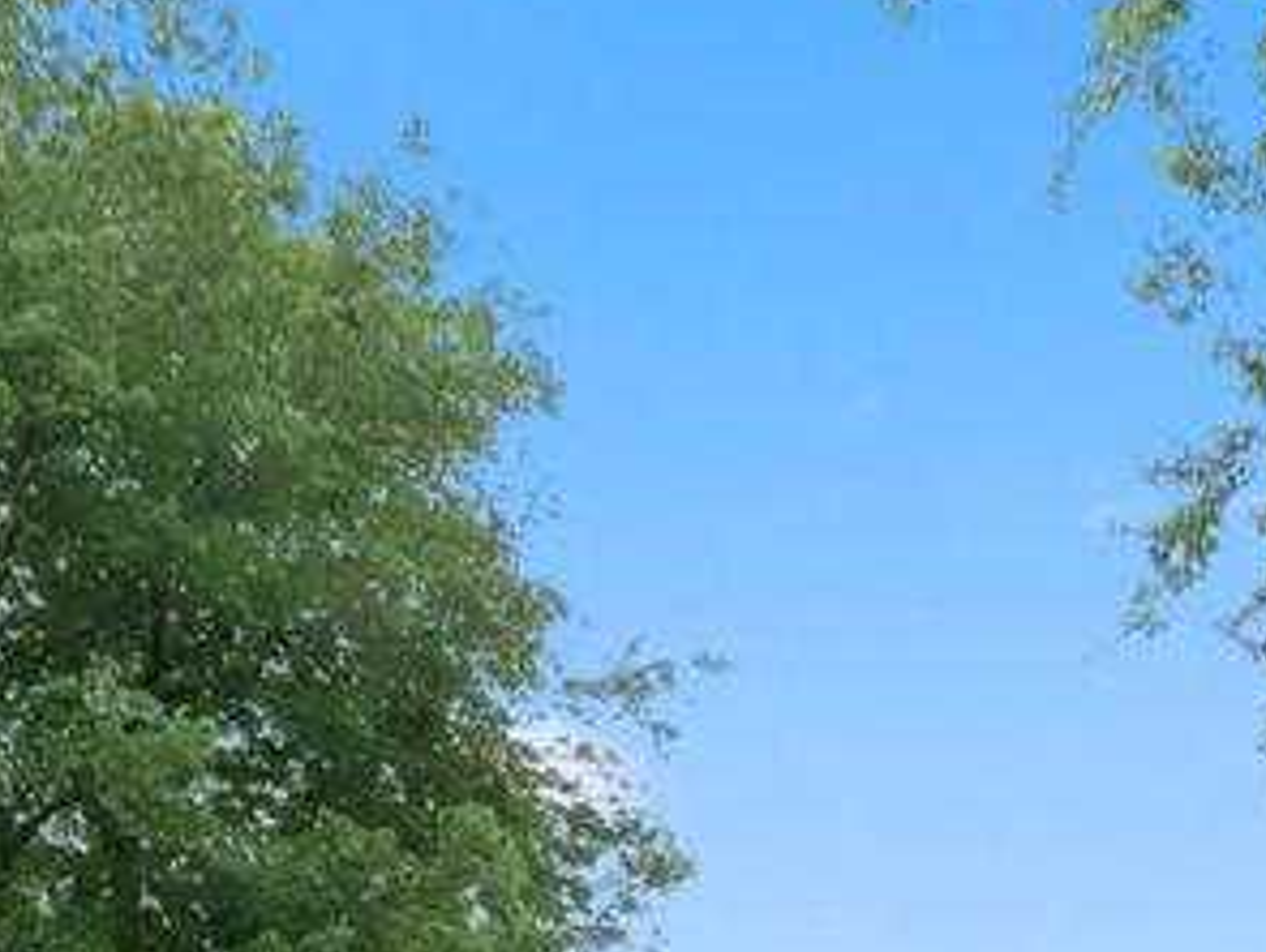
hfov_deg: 25.2
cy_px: 1863
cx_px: 1116
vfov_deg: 15.8
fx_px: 2746
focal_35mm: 75
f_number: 8
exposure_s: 1/640
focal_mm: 16
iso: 800
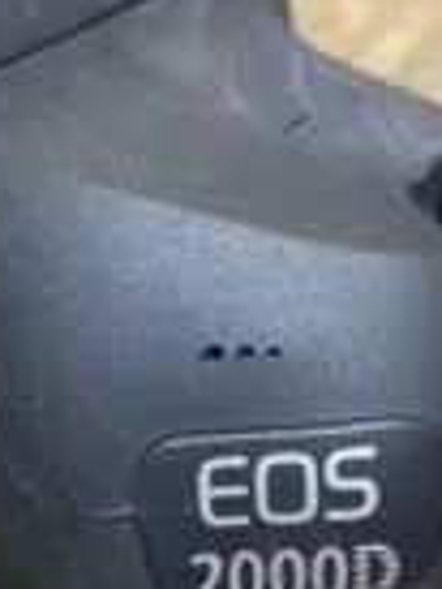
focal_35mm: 76
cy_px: 671
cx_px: 103
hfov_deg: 19.3
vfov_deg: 23.8
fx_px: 1292
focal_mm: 4.2
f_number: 1.6
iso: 800
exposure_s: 1/30
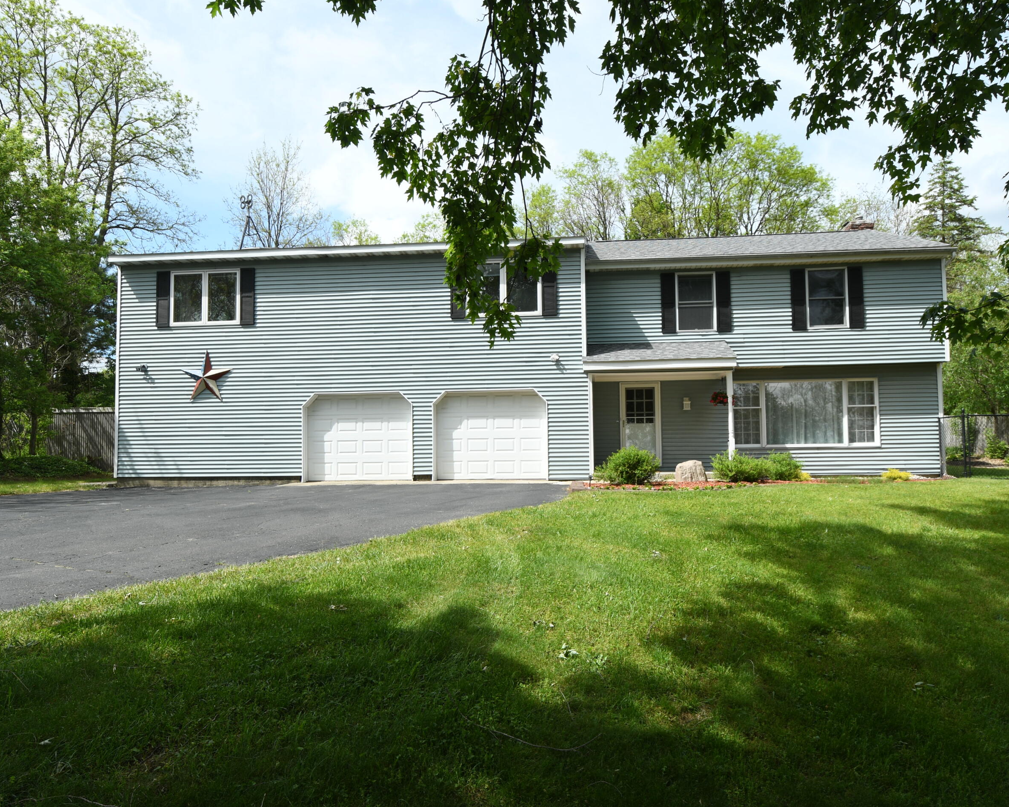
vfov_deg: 70.8
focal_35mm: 19
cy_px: 415
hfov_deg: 83.0
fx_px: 567
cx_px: 554
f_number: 8
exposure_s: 1/125
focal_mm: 11
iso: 100
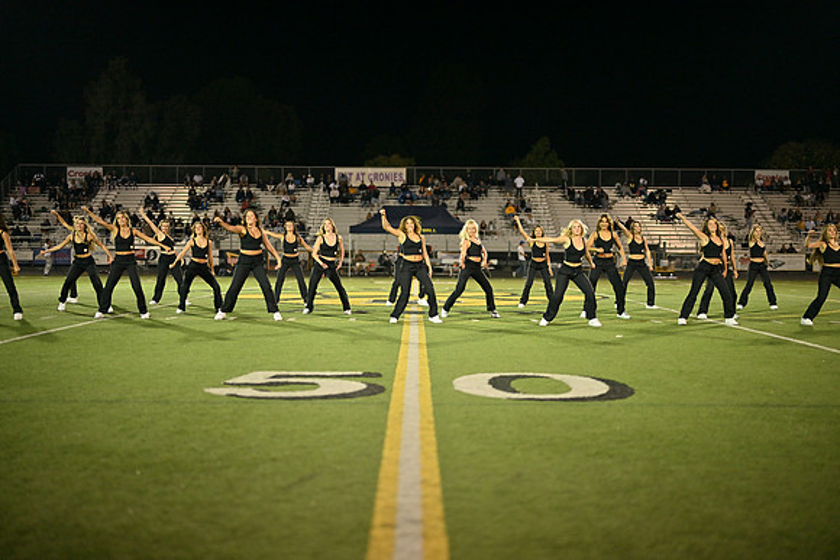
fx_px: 1167
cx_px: 420
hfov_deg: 39.6
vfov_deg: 27.0
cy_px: 280
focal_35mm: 50
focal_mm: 50
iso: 450
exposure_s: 1/500
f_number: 1.2
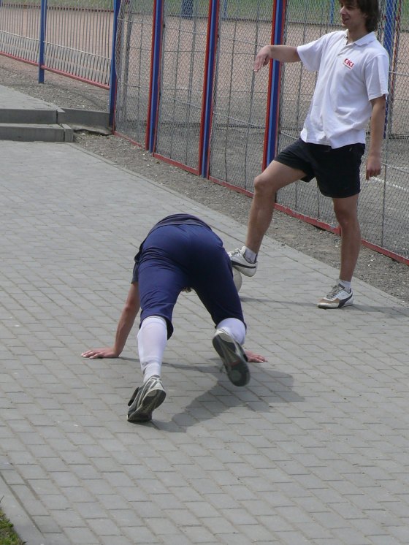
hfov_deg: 11.8
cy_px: 272
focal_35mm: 126
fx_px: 1984
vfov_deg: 15.6
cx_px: 204
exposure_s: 1/400
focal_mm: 15
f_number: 5.6
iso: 100
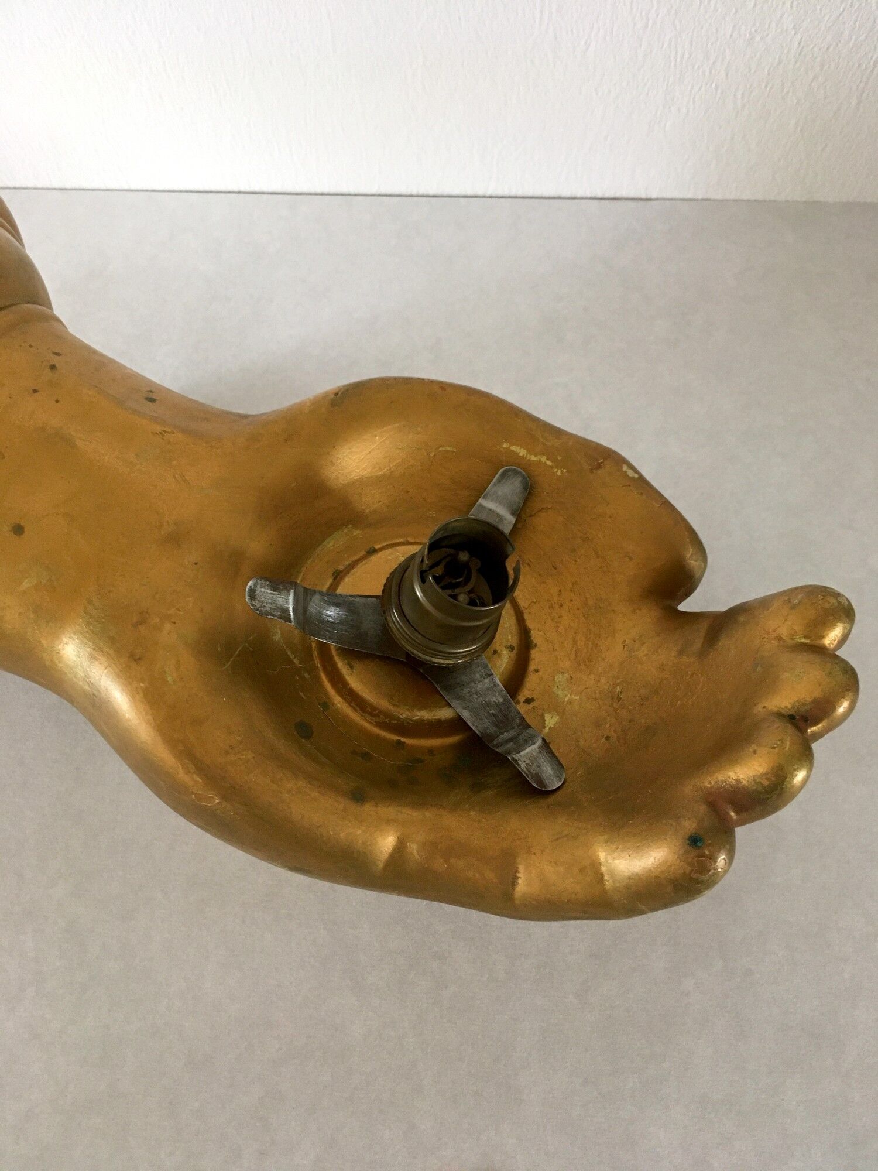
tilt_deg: -64.9
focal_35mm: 29
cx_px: 439
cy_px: 586
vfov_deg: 61.7
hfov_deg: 48.2
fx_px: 981
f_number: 2.2
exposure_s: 1/33
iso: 160
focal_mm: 4.15
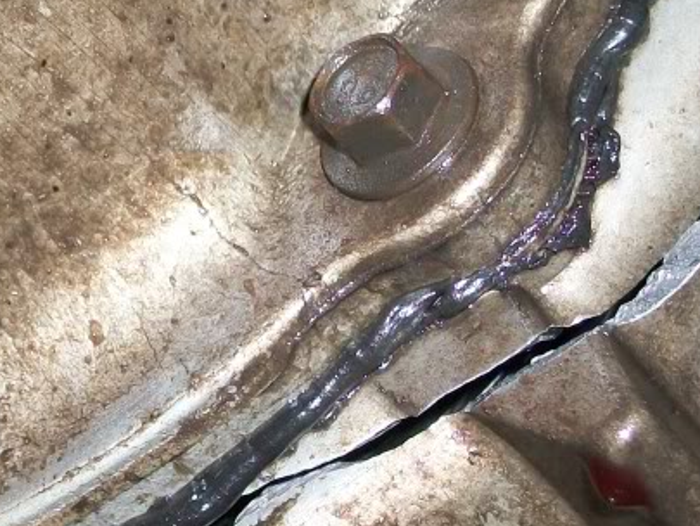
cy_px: 208
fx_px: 3378
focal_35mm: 167
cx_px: 64
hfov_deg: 11.7
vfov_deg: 8.9
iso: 120
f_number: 4.1
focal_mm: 11
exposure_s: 1/80
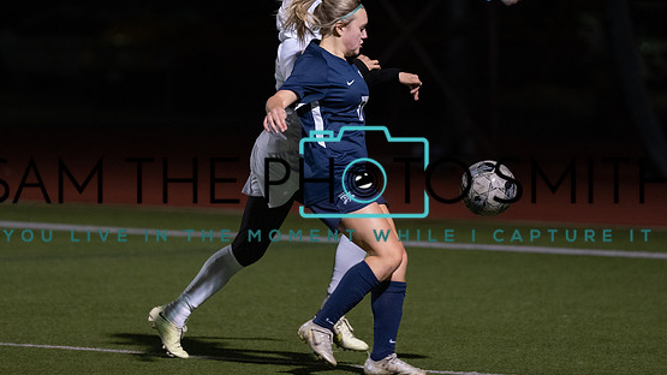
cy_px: 122
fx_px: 5535
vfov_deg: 3.9
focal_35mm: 313
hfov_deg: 6.9
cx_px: 322
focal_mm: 200
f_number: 2.8
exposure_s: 1/1000
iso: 5000
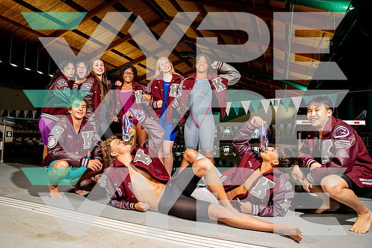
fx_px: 248
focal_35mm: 24
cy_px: 124
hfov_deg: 73.7
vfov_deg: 53.2
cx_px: 186
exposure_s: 1/125
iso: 400
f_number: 7.1
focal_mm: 24
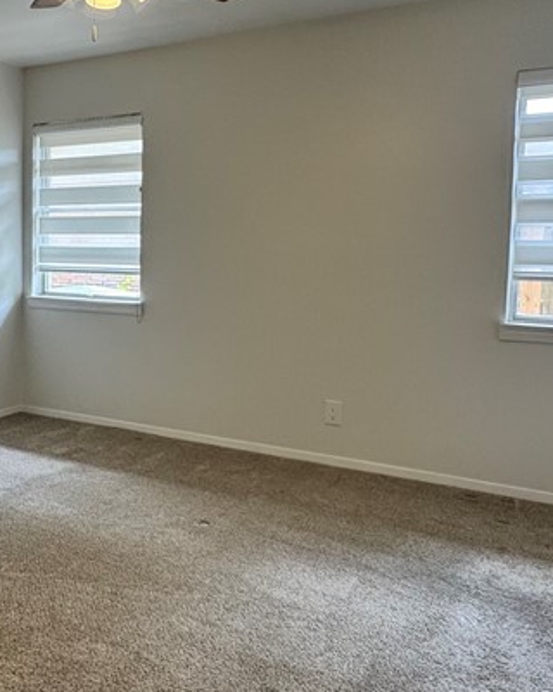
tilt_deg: -4.0
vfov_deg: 51.4
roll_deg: +0.1
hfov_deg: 40.8
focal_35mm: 35
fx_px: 716
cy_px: 296
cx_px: 126
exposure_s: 1/120
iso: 100
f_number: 2.2
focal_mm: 2.22
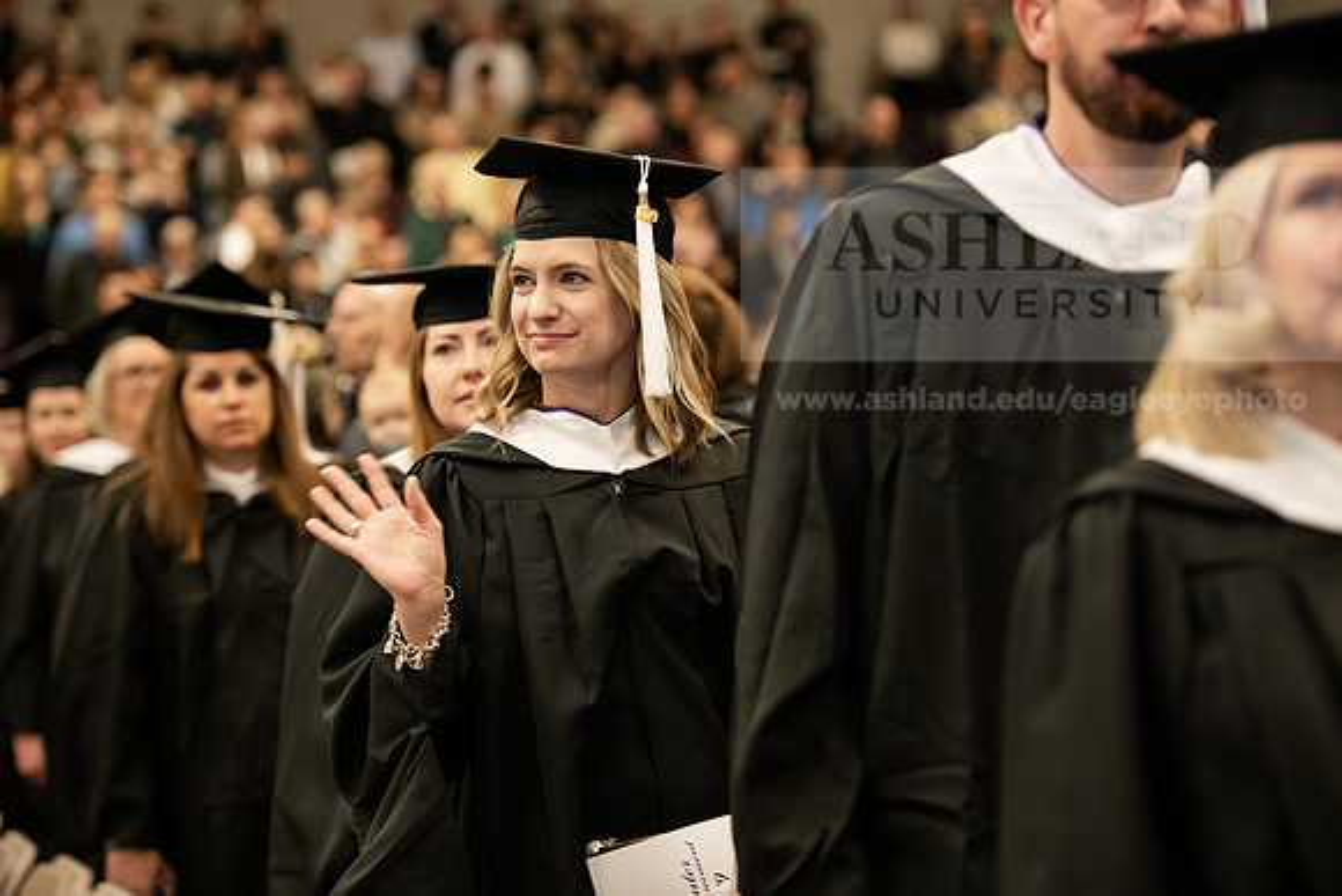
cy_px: 448
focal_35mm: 102
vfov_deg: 13.4
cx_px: 671
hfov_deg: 20.0
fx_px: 3803
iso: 2000
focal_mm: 102
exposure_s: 1/200
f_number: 3.2
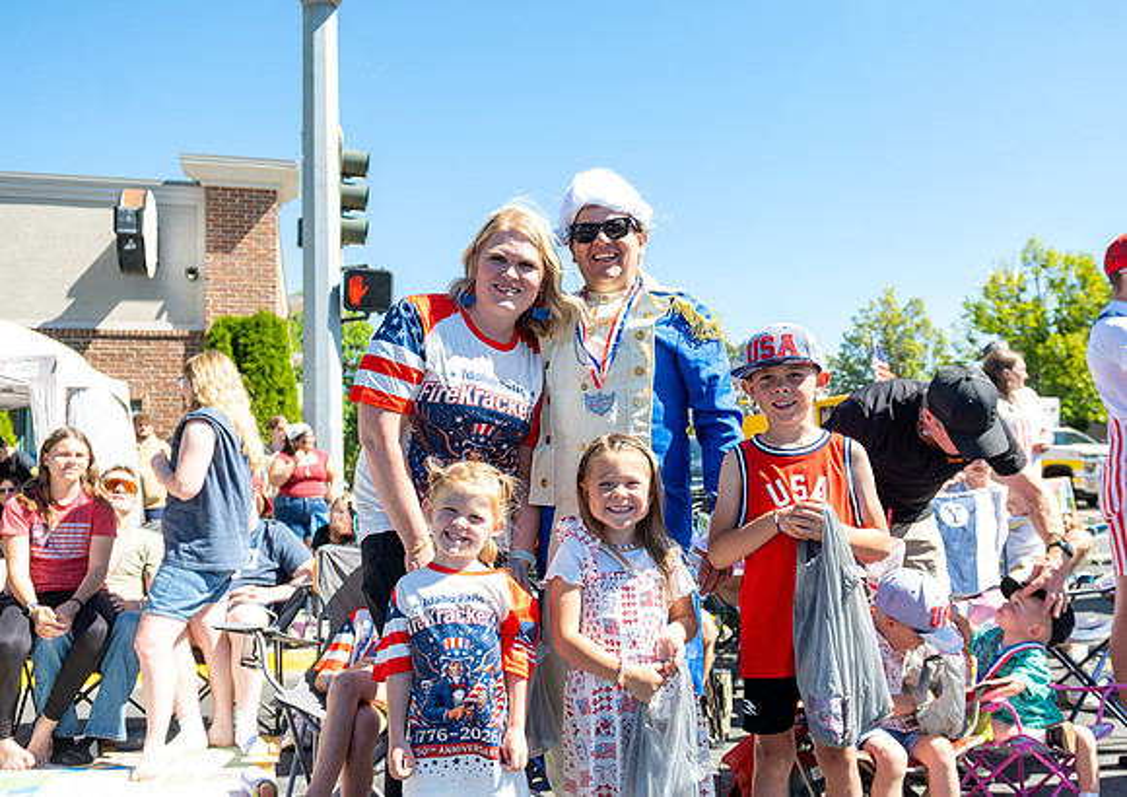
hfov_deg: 59.5
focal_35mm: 31
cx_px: 616
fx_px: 985
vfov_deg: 44.1
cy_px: 410
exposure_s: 1/500
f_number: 2.8
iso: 100
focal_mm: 24
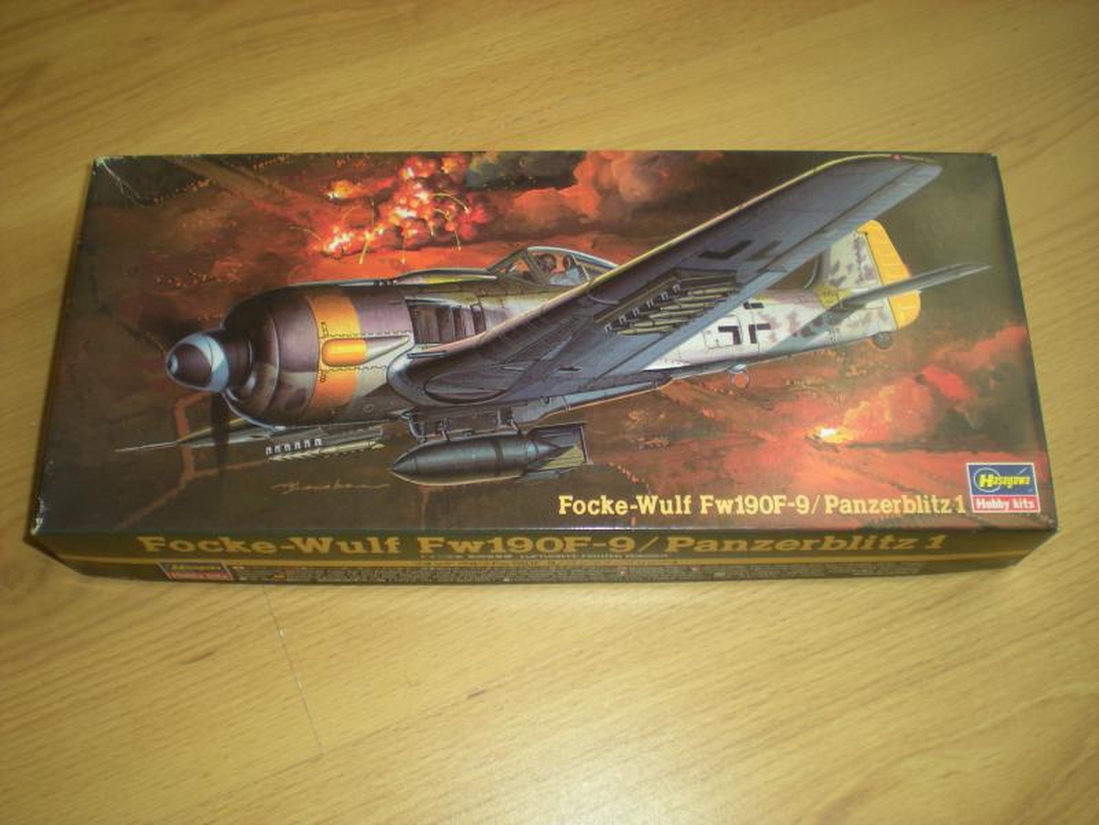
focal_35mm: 38
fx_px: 1206
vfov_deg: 37.7
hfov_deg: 49.0
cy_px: 412
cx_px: 550
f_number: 3.1
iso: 64
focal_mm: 6.3
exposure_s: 1/49.1
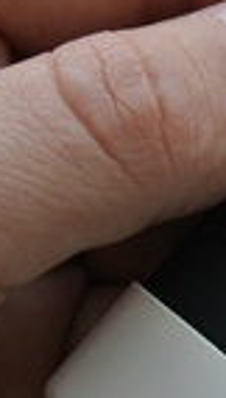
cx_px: 631
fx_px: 1537
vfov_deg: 14.8
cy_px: 178
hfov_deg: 7.6
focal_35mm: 145
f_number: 3.8
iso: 100
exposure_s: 1/125
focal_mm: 11.8
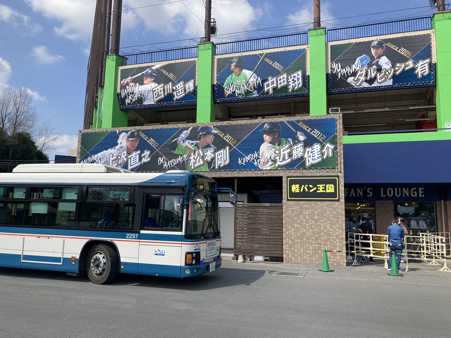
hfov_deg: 63.4
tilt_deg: +8.1
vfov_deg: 49.7
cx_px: 226
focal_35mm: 28
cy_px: 169
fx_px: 365
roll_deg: -1.7
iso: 20
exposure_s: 1/1715
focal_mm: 3.99
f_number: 1.8
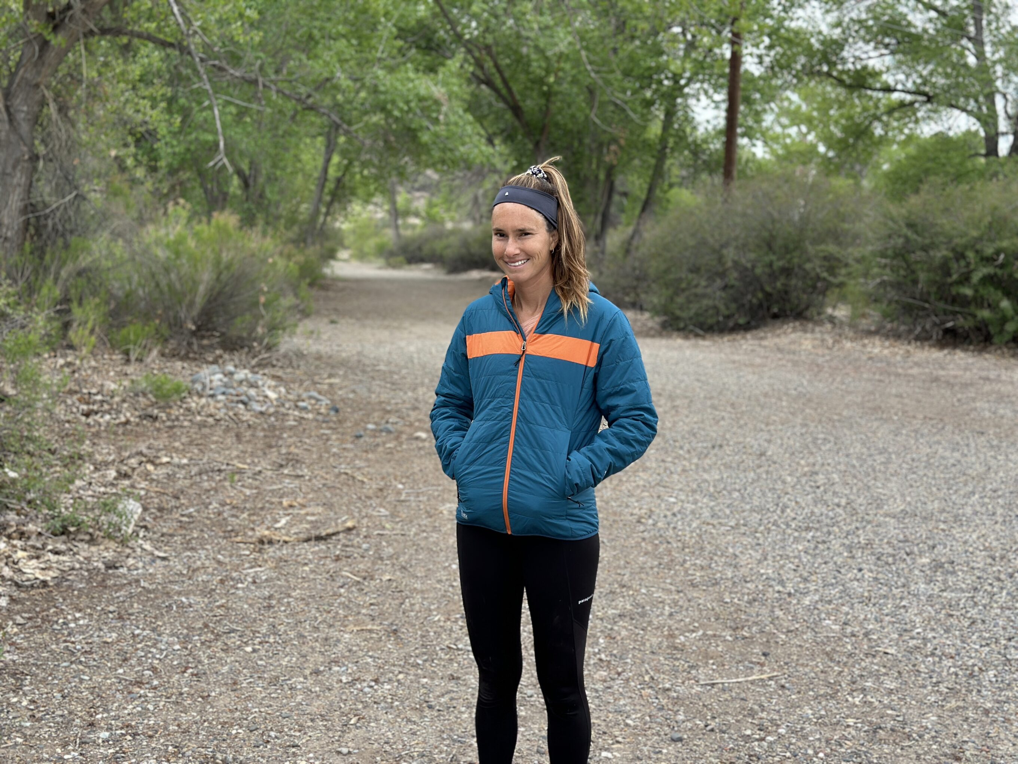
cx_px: 509
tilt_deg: -4.5
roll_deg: -1.0
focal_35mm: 48
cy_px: 382
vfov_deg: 30.3
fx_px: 1412
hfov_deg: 39.7
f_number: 1.78
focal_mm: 6.86
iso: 80
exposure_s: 1/1157
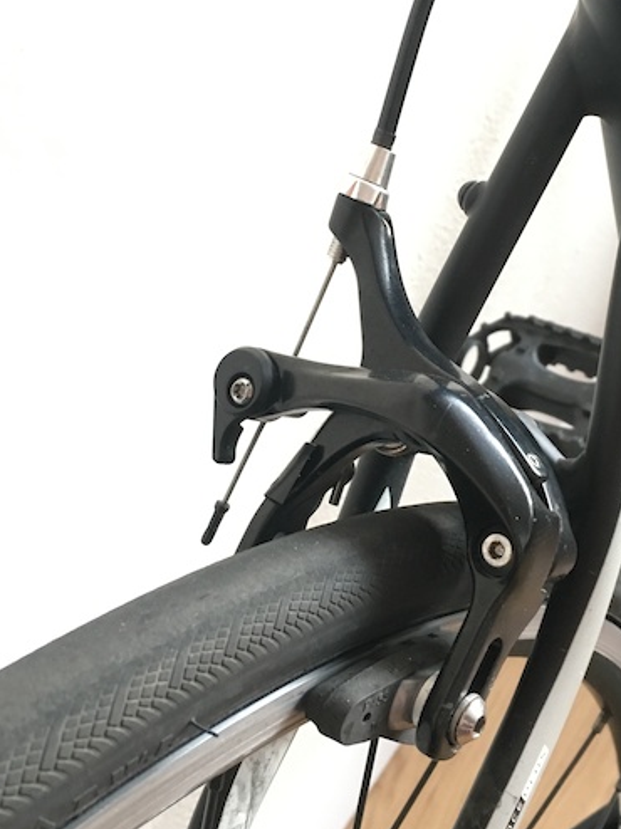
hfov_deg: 30.8
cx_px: 354
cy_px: 331
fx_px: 1125
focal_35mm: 47
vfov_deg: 40.3
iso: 100
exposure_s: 1/30
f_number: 2.2
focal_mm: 4.15
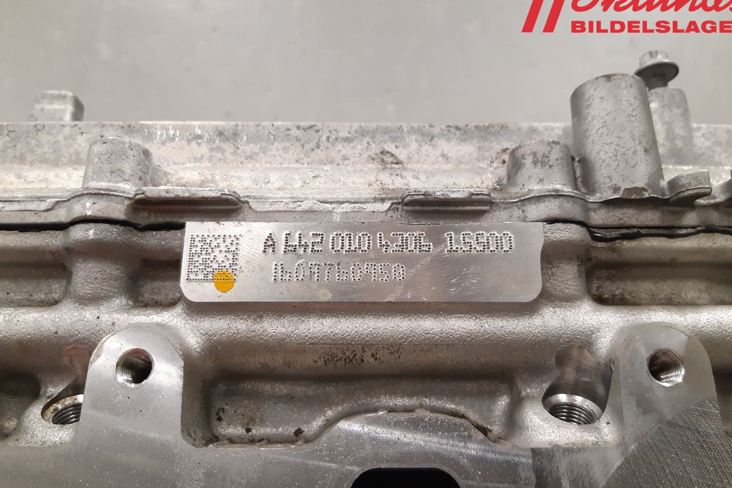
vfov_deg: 46.4
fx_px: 569
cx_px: 370
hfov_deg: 65.5
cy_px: 254
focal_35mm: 28
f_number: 1.7
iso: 200
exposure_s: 1/50
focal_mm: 3.93
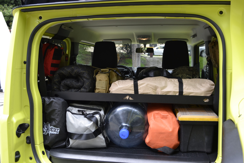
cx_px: 122
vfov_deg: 40.0
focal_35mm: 33
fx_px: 224
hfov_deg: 57.2
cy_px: 82
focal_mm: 22
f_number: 5.6
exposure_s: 1/125
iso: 220
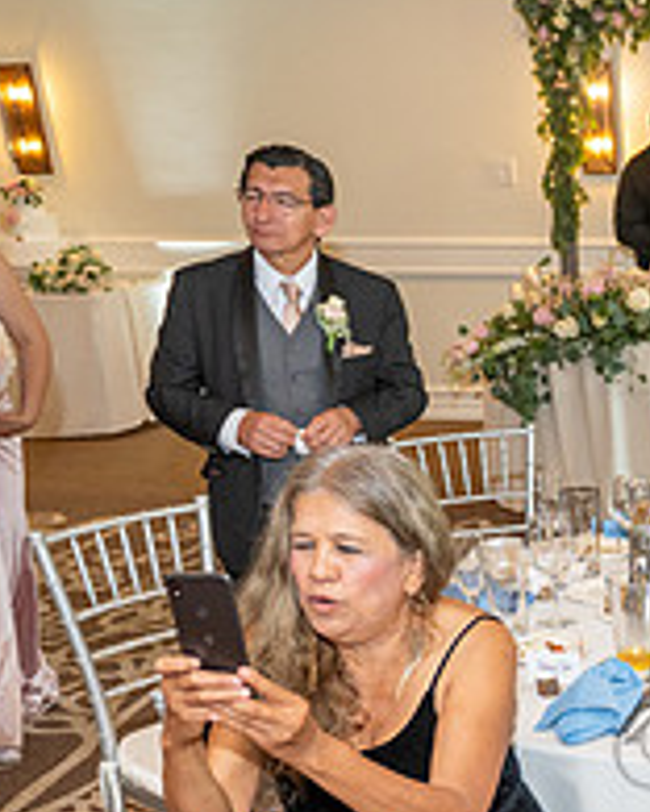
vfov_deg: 27.4
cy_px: 714
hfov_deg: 20.0
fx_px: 1611
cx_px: 942
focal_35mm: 67
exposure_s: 1/125
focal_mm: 24
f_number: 3.5
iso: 800
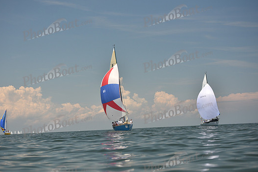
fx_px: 652
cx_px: 118
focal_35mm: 91
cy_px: 92
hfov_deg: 22.4
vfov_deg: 15.0
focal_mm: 82
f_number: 3.5
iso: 320
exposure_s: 1/2500
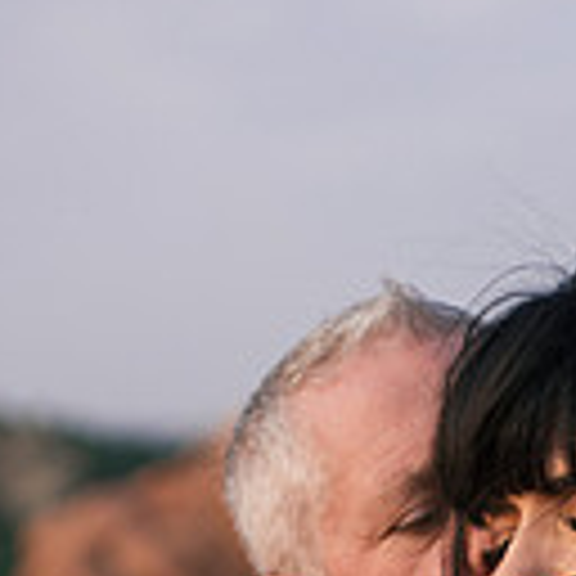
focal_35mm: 149
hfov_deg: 11.6
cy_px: 860
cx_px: 585
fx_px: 2805
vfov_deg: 11.3
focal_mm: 50
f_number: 2.5
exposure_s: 1/1250
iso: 125
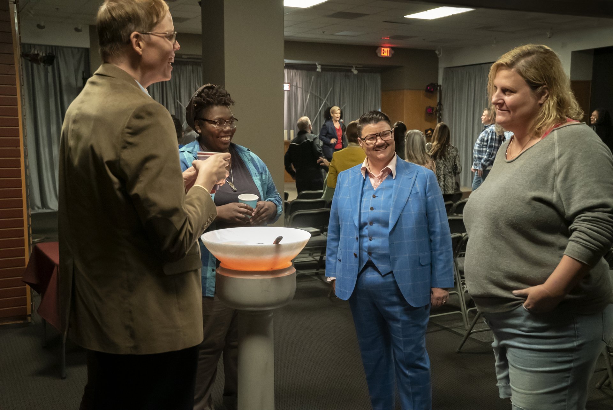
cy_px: 205
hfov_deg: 49.5
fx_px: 664
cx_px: 306
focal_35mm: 39
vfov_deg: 34.2
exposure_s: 1/80
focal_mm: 39
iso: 12800
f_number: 5.6
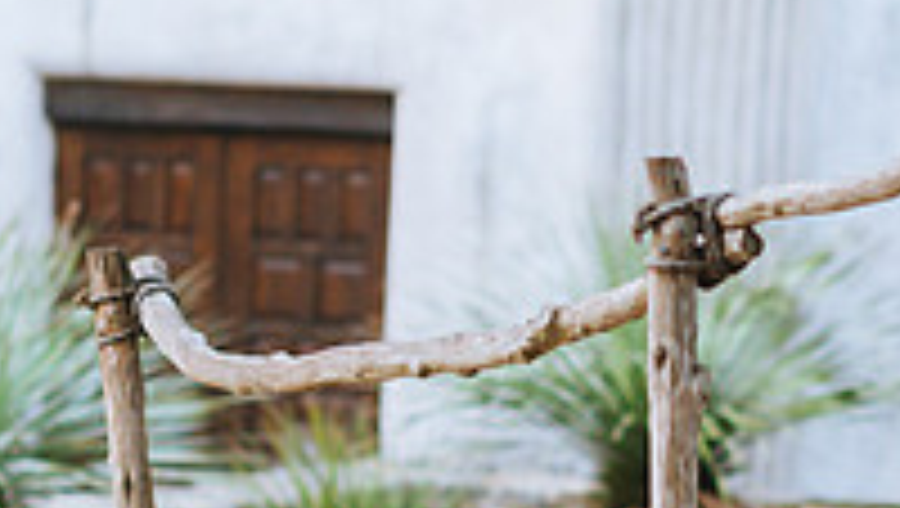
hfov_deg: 8.3
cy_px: 328
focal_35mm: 258
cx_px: 670
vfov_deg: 4.7
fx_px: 6164
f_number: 2.8
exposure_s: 1/400
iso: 1250
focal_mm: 85
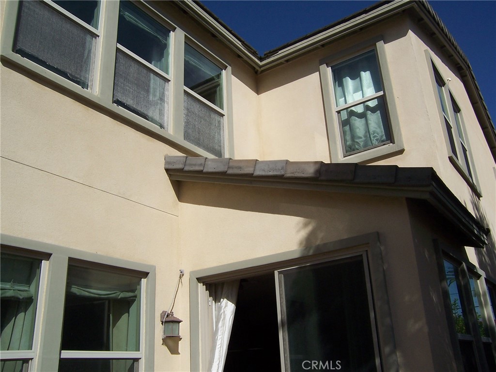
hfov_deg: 55.4
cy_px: 186
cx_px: 248
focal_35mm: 33
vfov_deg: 42.9
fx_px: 473
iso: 80
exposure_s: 1/1000
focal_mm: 5.5
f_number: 5.6
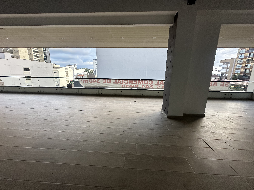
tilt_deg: -14.1
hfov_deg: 102.1
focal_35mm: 14
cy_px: 95
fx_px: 103
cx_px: 127
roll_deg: -1.6
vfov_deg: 85.7
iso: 160
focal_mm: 2.22
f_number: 2.2
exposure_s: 1/99
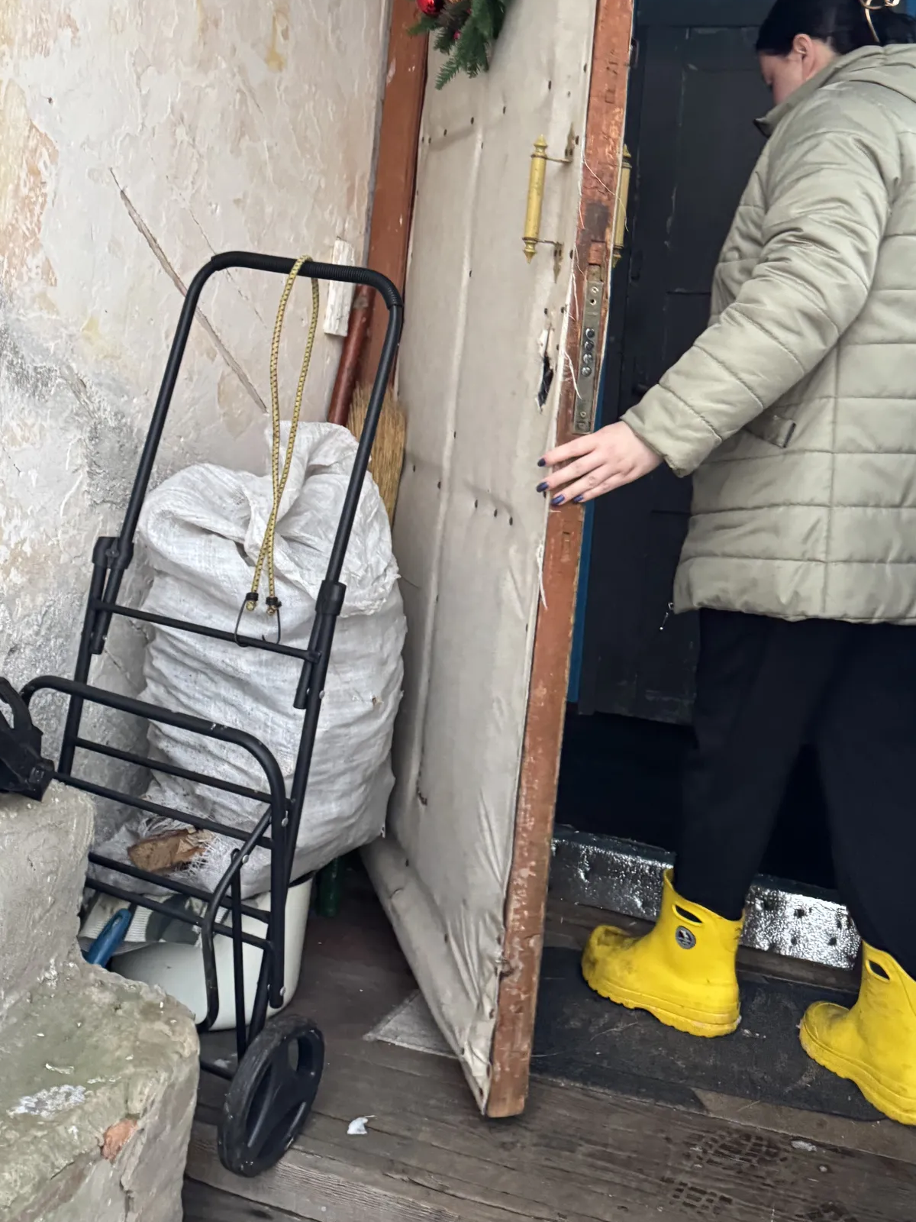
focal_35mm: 36
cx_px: 663
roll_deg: -10.0
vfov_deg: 50.0
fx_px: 1270
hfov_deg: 38.8
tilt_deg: +6.6
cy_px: 363
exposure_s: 1/60
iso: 500
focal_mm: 6.76
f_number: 1.78
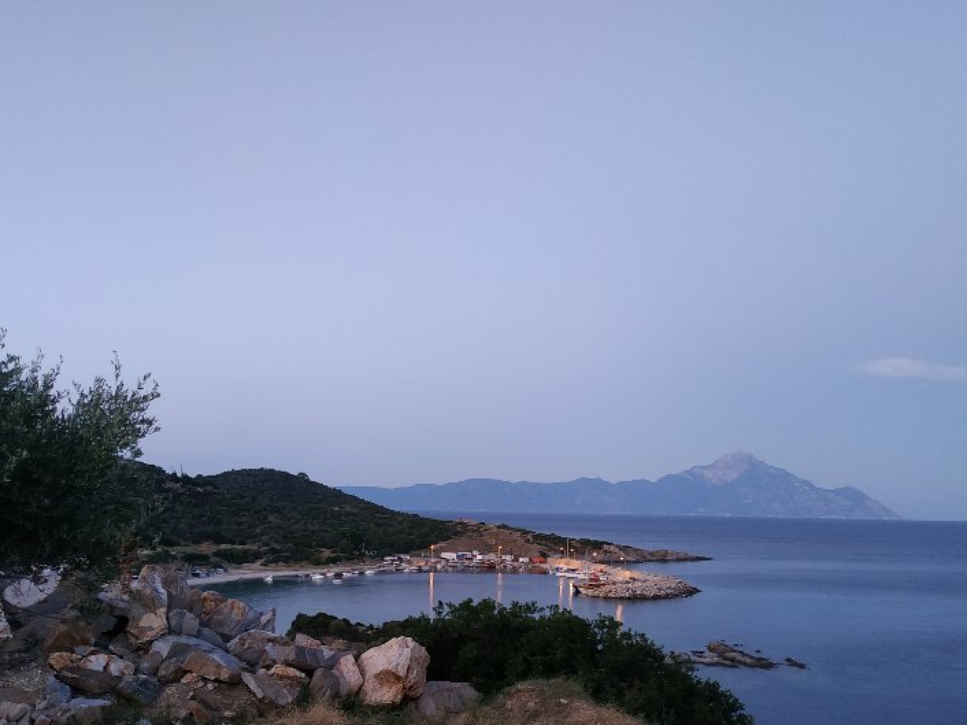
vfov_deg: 41.0
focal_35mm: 34
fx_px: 949
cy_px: 510
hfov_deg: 54.0
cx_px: 505
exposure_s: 1/20
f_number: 1.9
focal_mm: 3.94
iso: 500
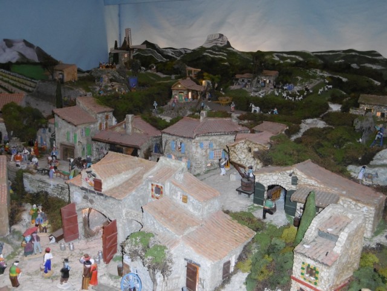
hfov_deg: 49.0
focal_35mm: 38
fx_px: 425
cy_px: 146
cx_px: 194
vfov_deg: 37.7
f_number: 3.7
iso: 250
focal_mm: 6.8
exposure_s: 1/60
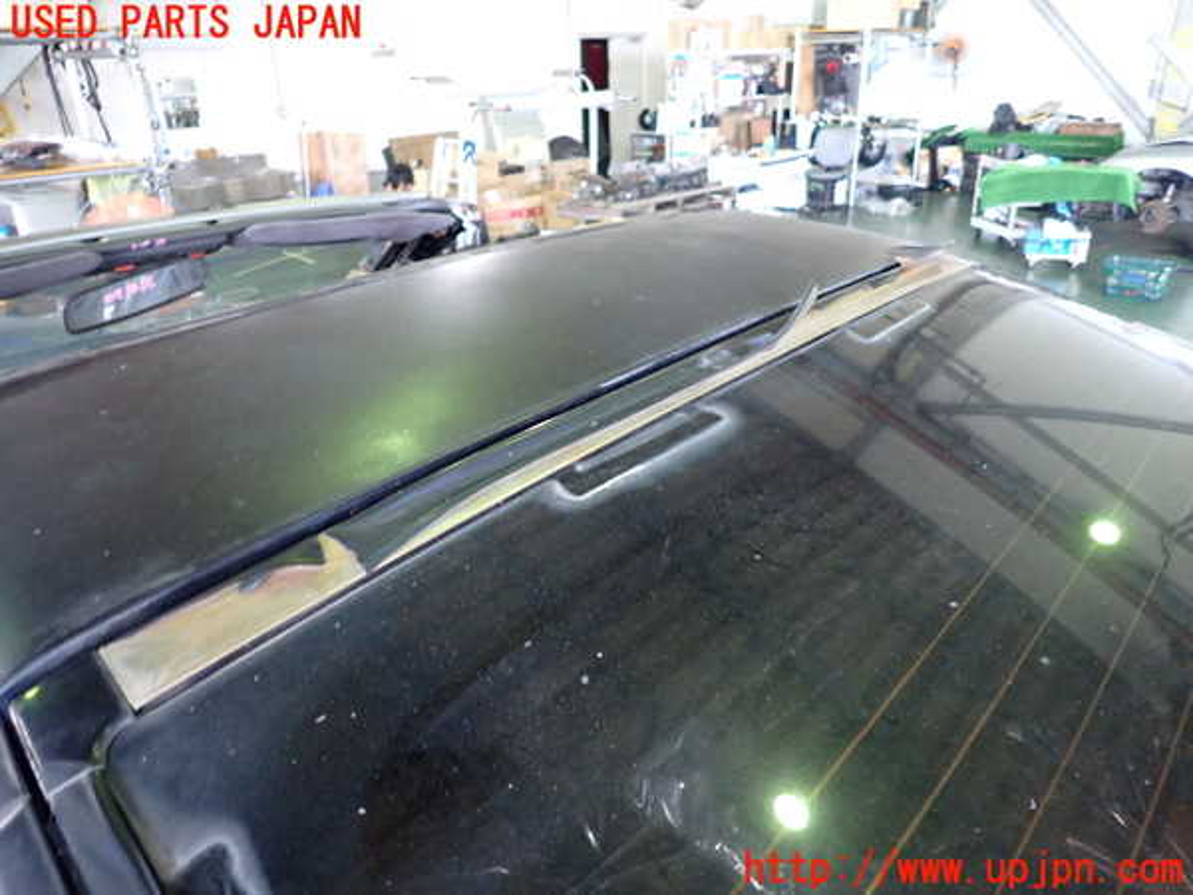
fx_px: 862
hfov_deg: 69.4
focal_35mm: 25
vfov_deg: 54.9
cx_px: 596
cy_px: 448
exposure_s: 1/30
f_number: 2
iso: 500
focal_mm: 4.5
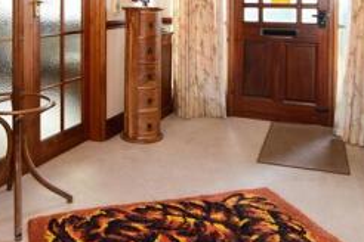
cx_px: 132
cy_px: 4
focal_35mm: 40
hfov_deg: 47.9
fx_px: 404
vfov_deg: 31.1
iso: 640
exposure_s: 1/15
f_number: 6.3
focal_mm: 10
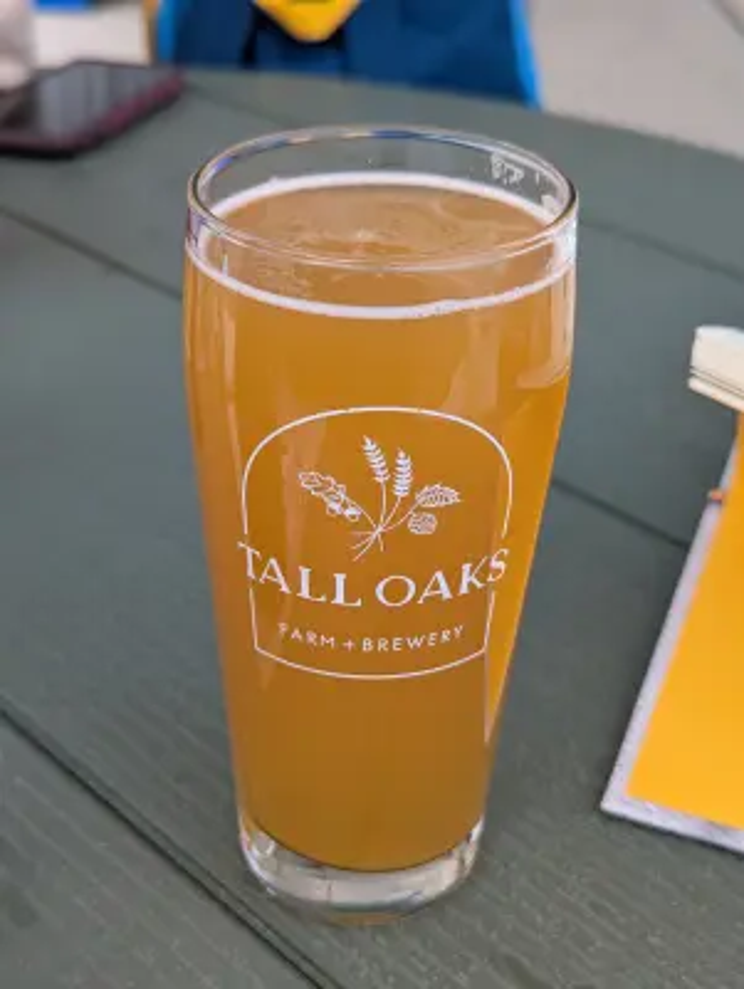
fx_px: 1373
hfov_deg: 30.3
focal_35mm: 48
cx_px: 372
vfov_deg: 39.6
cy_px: 494
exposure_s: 1/873
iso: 44
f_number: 1.85
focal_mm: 6.81
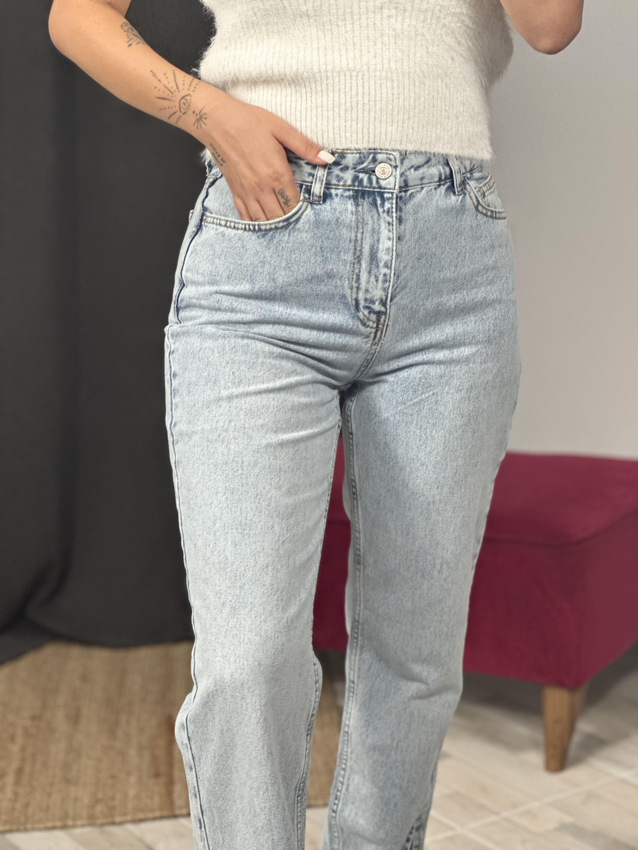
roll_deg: +3.2
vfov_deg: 25.3
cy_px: 425
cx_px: 319
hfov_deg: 19.1
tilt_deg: -33.5
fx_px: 1892
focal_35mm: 77
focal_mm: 9
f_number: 2.8
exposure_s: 1/100
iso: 200
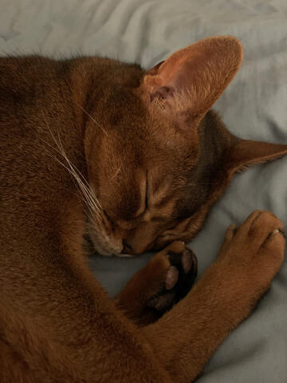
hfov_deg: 53.1
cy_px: 192
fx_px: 287
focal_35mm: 26
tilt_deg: -45.5
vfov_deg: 67.3
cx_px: 144
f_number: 1.8
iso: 1250
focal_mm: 4.25
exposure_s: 1/15
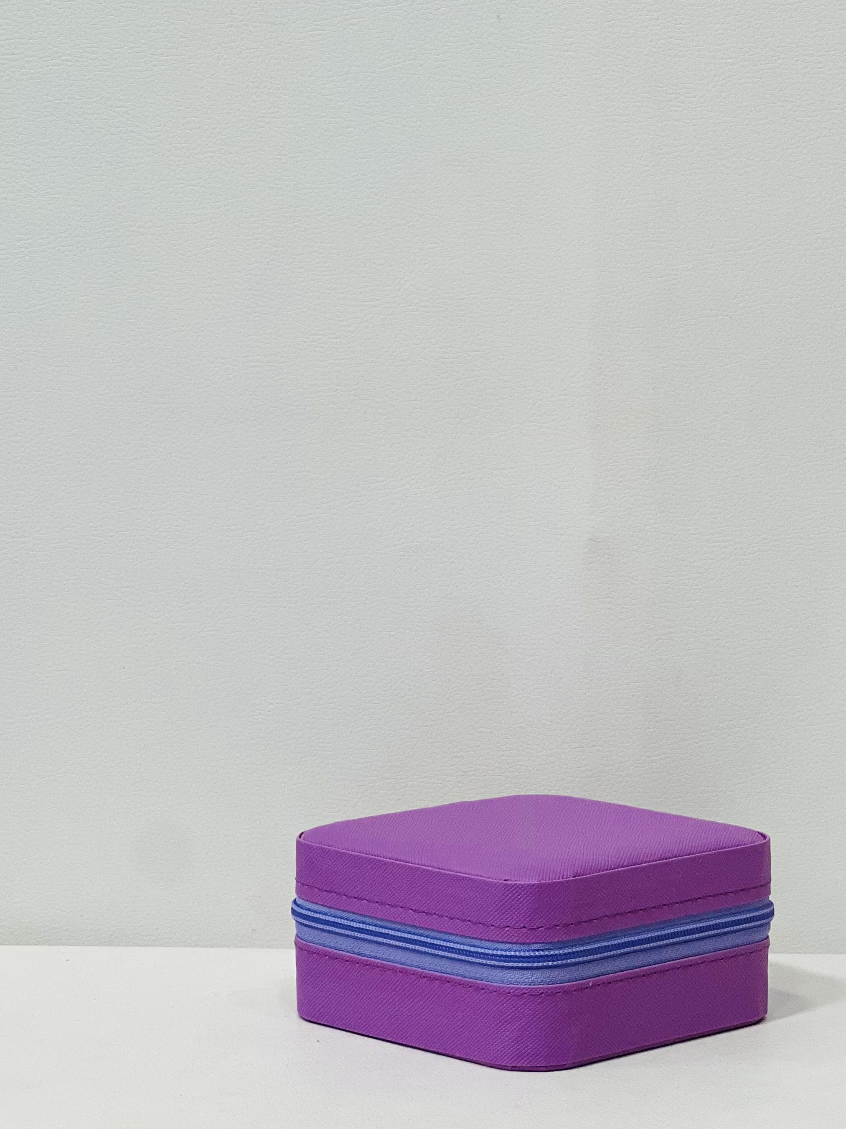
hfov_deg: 12.9
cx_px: 545
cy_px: 631
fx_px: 3747
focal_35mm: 115
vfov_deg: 17.1
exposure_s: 1/100
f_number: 2.8
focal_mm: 9
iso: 200
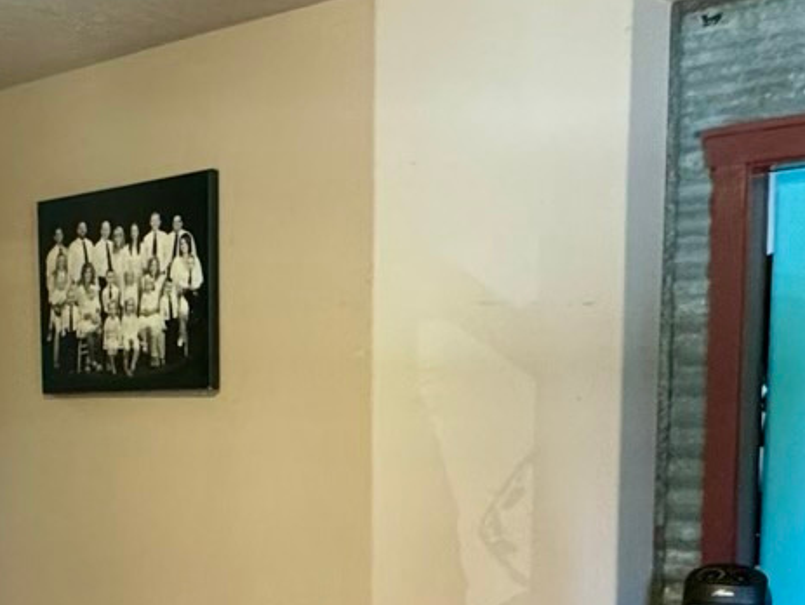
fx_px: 1350
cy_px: 541
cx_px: 96
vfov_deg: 24.6
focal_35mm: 58
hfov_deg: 31.8
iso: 500
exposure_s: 1/60
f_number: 2.2
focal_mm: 2.22
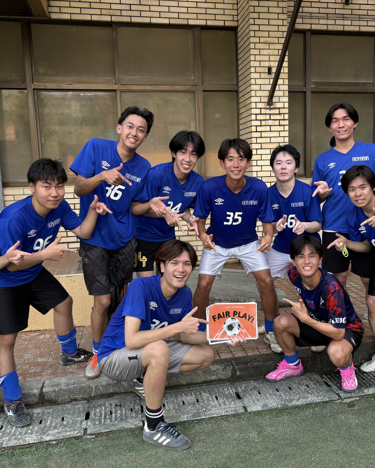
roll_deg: +2.5
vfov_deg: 52.8
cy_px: 235
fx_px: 472
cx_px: 228
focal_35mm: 34
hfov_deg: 43.1
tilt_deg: -7.5
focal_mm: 5.96
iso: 32
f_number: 1.6
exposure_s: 1/145
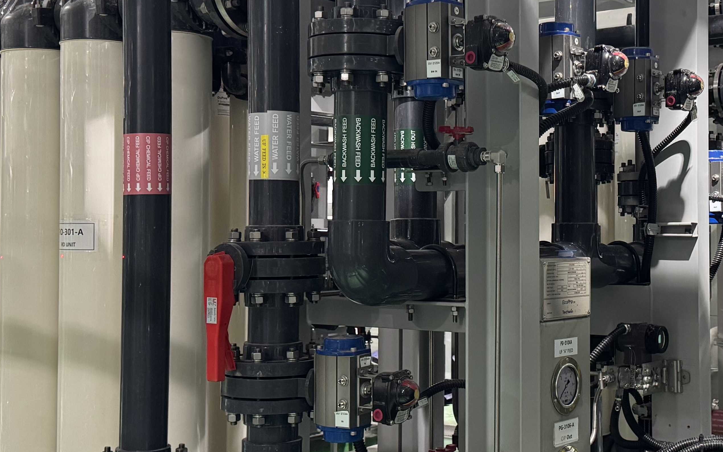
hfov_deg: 35.2
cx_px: 511
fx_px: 1123
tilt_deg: +1.2
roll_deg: +0.0
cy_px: 201
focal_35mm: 57
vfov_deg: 22.7
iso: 500
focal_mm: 6.76
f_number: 1.78
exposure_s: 1/50
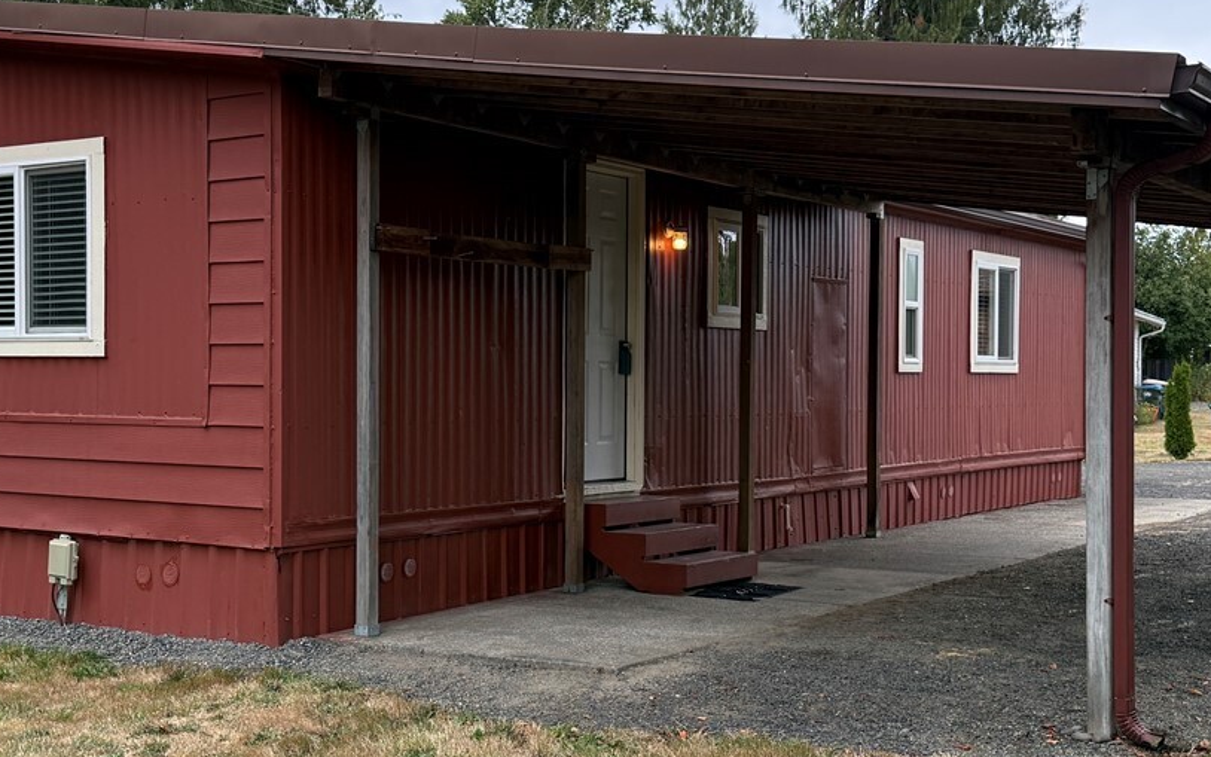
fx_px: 1650
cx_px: 501
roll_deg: -0.1
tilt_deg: -0.9
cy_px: 419
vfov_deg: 25.8
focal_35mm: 50
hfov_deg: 40.2
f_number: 1.78
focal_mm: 6.76
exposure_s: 1/584
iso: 100
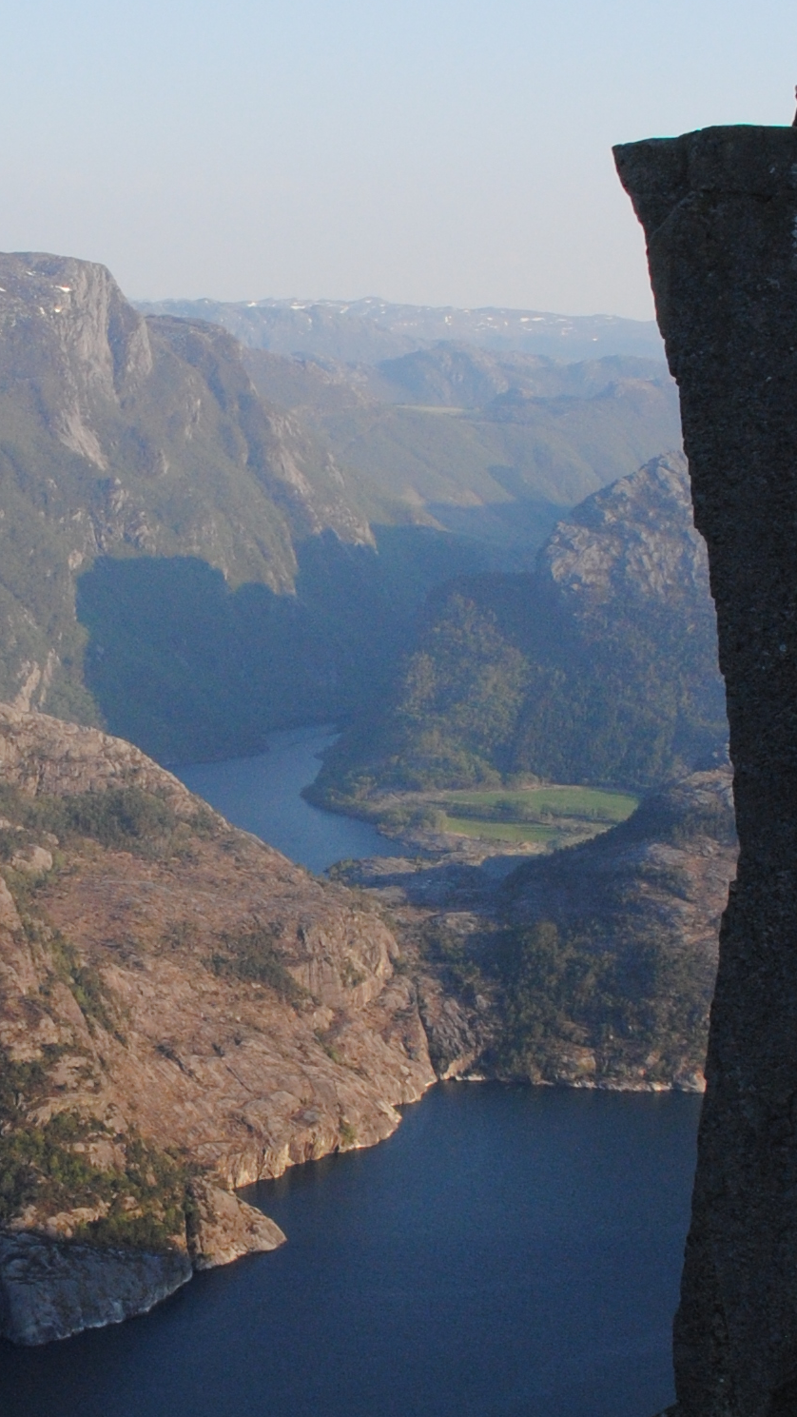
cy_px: 825
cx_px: 187
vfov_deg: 23.6
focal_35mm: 90
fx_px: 3380
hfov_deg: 13.4
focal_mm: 22
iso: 400
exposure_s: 1/320
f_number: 9
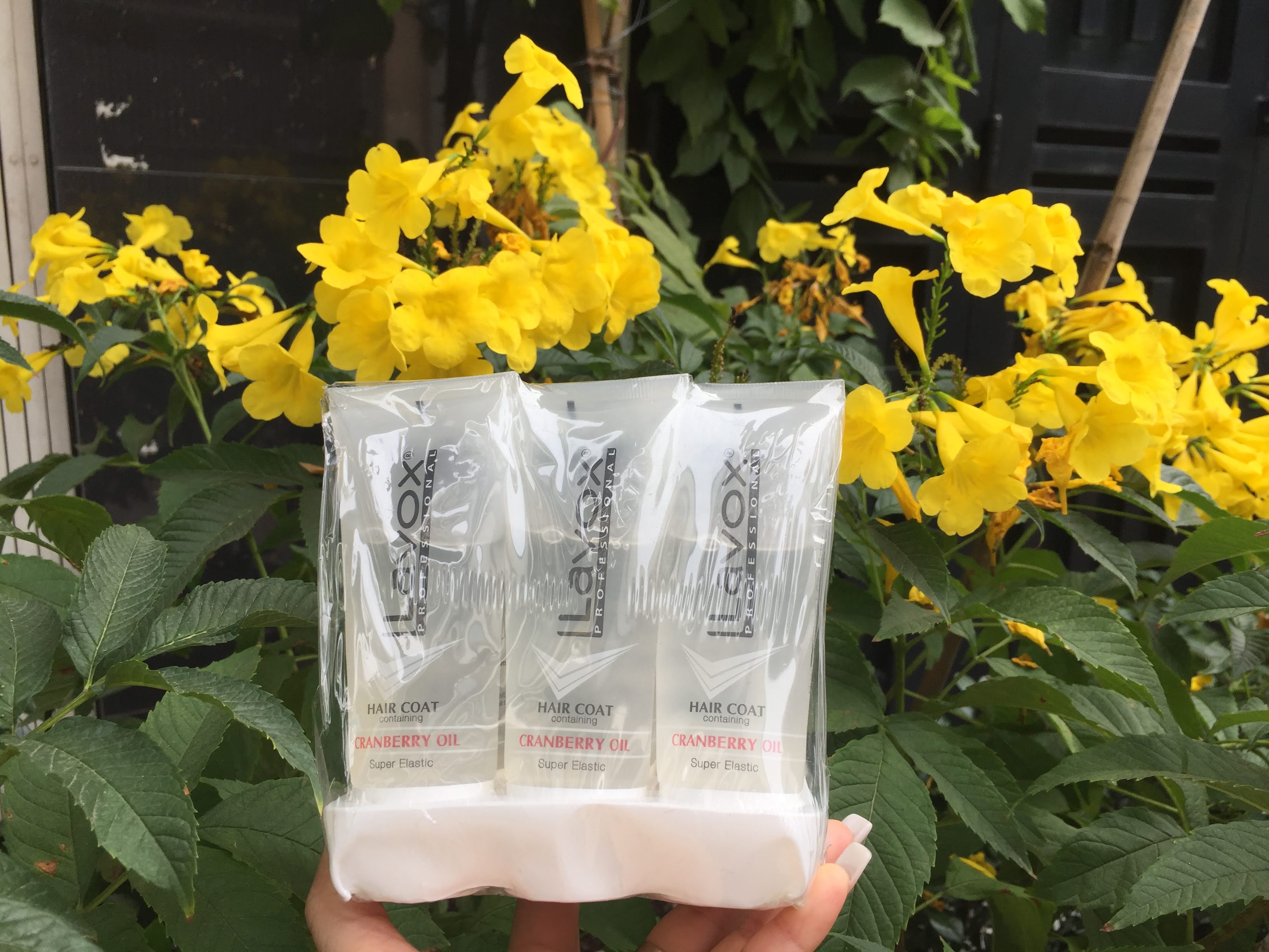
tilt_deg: -8.9
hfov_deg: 61.7
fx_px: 1063
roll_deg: -3.1
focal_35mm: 29
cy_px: 476
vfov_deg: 48.2
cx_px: 634
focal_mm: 4.15
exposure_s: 1/370
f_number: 2.2
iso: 32
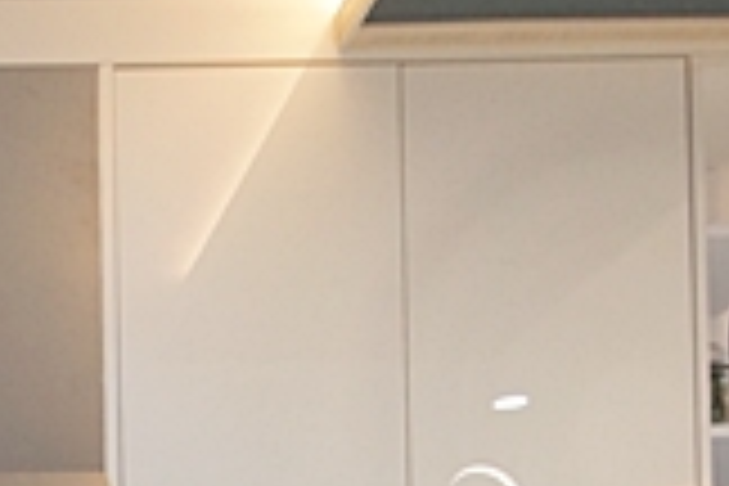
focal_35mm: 74
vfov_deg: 16.0
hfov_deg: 25.0
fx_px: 1498
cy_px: 842
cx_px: -117
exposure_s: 1/200
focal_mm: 10
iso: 800
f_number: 4
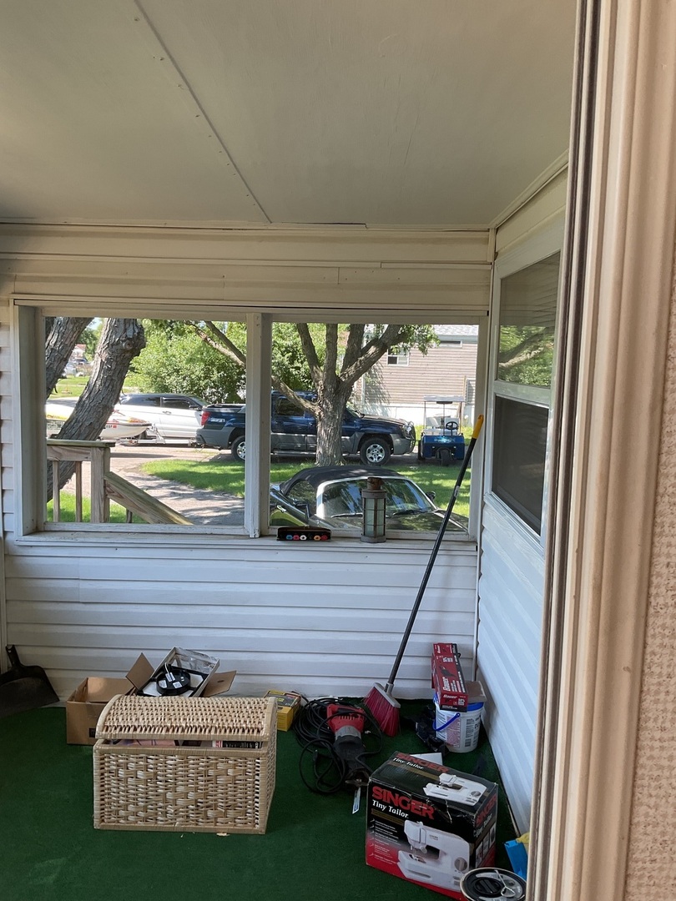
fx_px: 755
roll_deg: -3.0
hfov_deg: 48.2
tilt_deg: -7.0
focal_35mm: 29
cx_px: 338
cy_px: 450
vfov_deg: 61.7
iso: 20
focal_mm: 3
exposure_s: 1/120
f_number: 1.8
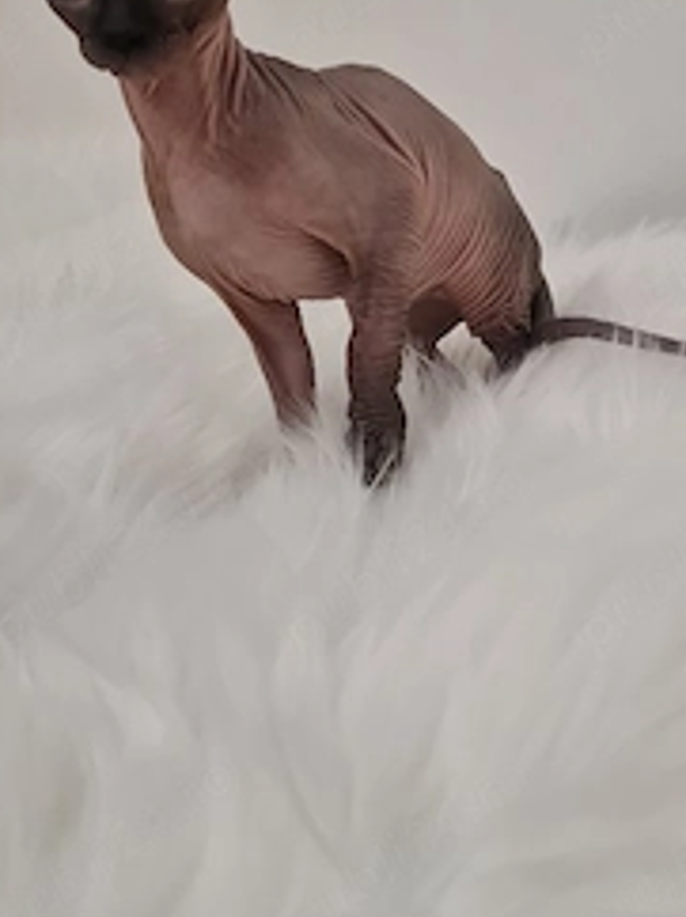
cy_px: 307
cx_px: 481
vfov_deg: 43.3
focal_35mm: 43
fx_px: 1138
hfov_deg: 33.1
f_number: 1.8
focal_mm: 5.4
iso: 320
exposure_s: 1/50
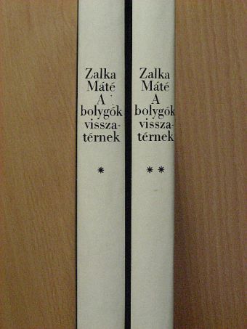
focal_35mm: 70
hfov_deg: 21.0
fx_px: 666
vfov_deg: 27.8
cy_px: 164
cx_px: 124
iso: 800
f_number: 4
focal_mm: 11.7
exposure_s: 1/444
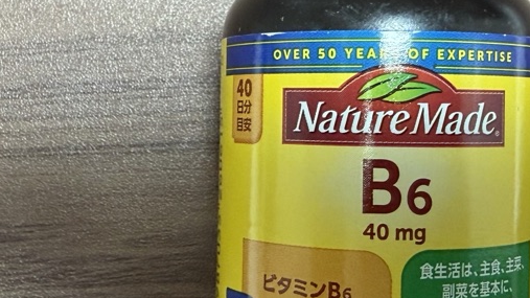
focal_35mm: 67
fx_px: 941
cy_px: 96
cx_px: 342
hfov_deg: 31.3
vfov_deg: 17.9
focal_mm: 2.22
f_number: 2.2
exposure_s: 1/50
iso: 320
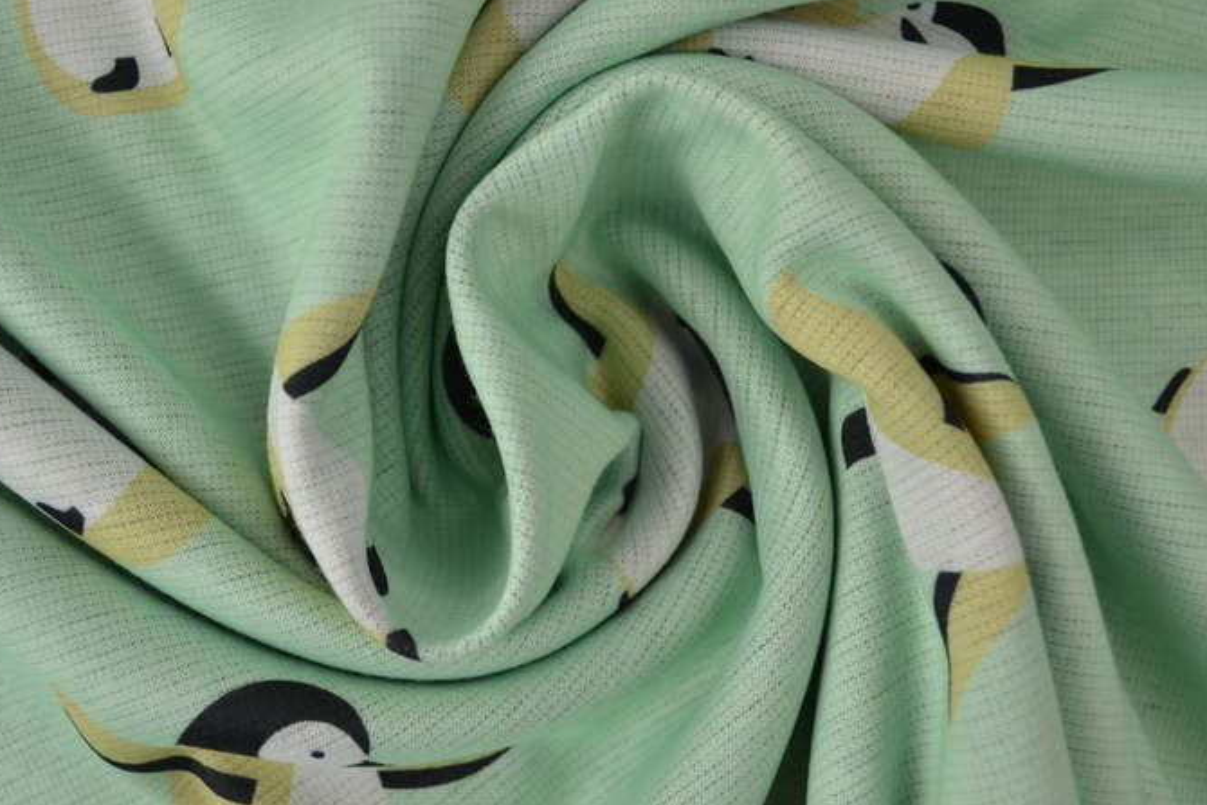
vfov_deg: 31.2
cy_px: 423
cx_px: 549
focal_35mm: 43
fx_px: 1442
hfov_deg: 45.4
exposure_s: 1/50
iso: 100
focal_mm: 24
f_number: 5.6
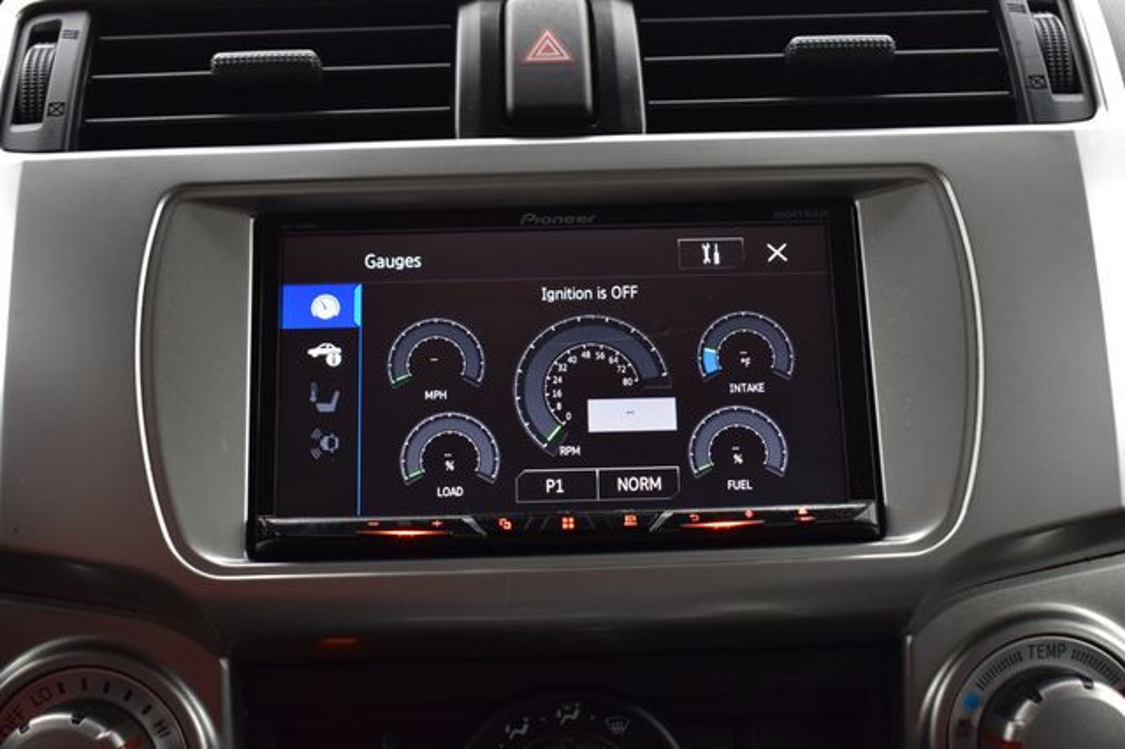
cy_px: 374
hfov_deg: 42.3
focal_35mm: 46
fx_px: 1452
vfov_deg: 28.9
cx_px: 562
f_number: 6.3
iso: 400
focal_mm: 31
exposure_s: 1/20
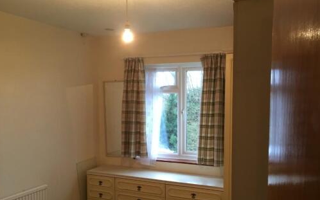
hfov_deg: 54.0
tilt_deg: -5.5
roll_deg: +0.0
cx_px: 161
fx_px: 314
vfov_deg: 35.0
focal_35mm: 36
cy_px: 130
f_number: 2.2
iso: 64
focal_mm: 4.15
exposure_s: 1/30
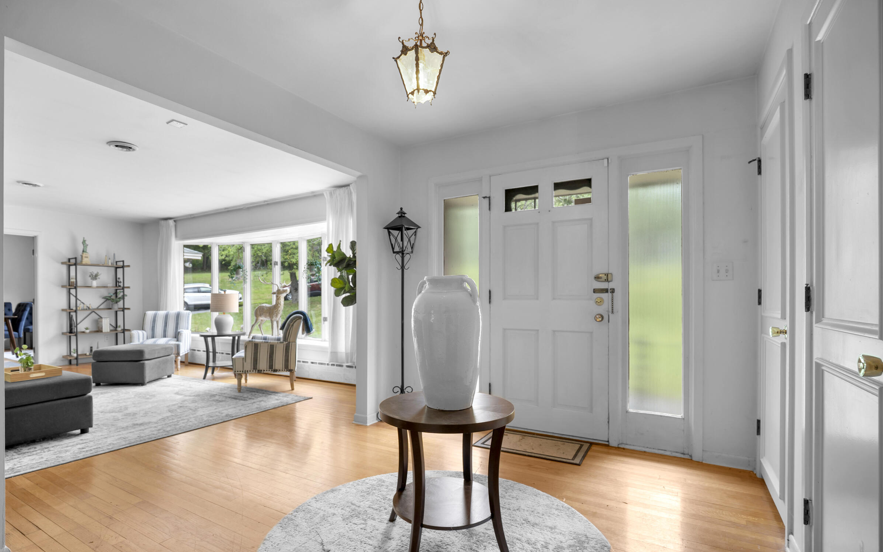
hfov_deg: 94.3
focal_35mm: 17
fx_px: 409
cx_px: 428
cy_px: 299
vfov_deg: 67.9
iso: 250
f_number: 4
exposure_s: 1/50
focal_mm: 16
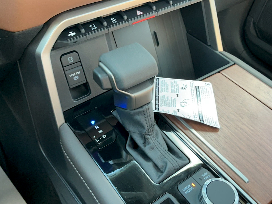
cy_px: 102
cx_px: 136
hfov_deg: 60.0
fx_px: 236
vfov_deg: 46.8
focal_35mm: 30
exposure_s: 1/60
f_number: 1.8
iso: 64
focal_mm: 3
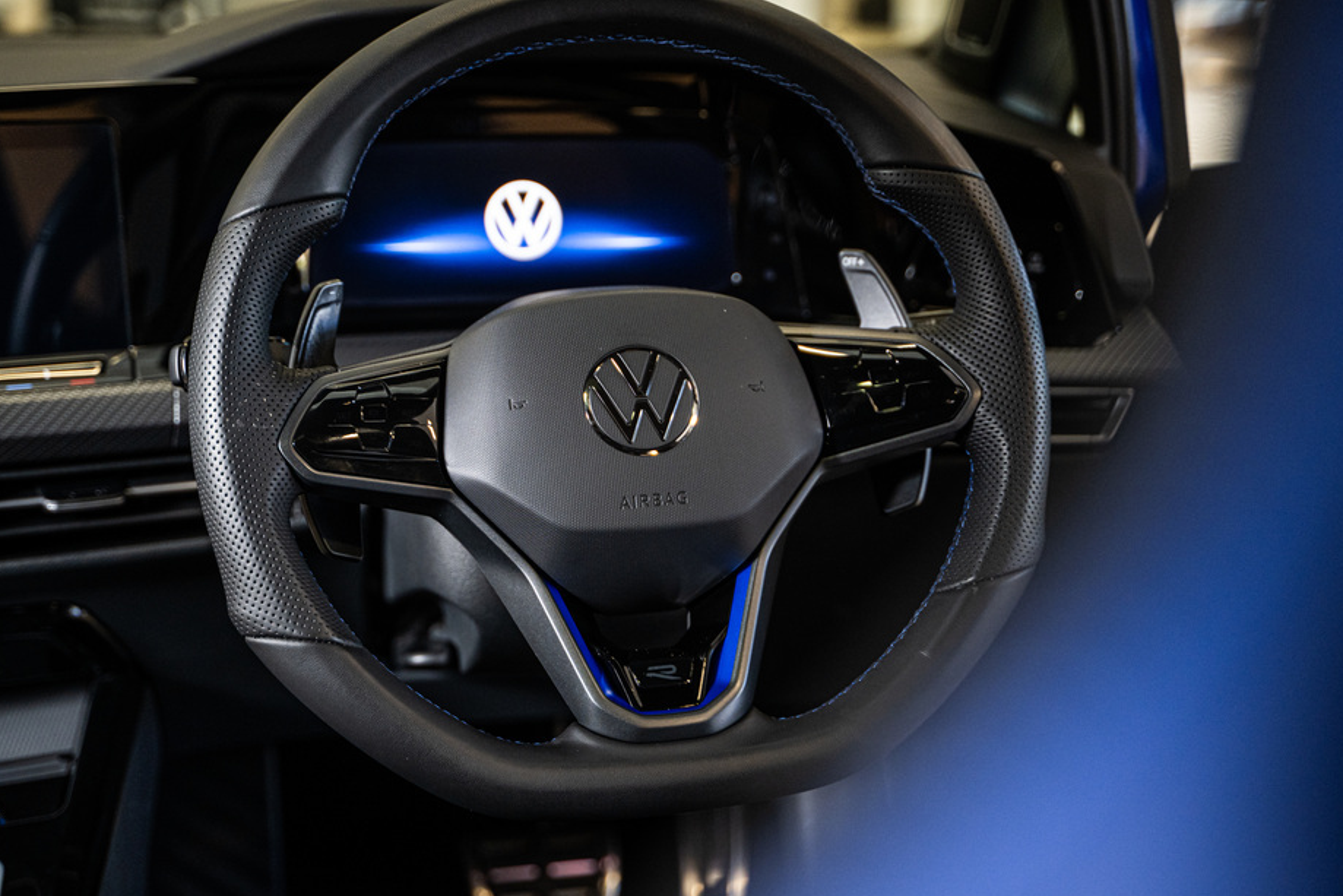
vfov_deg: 23.0
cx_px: 660
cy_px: 428
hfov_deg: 33.9
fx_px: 2201
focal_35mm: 59
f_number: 2.8
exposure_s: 1/200
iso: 800
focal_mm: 53
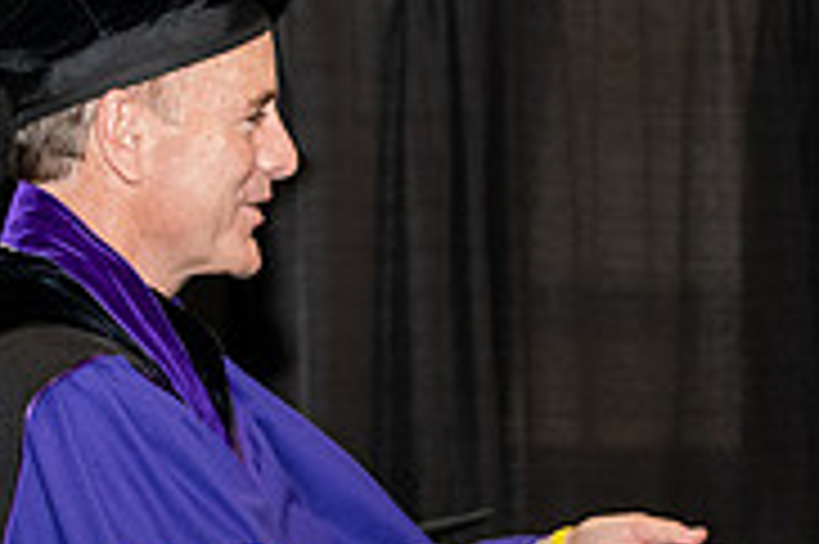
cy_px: 470
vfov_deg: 6.1
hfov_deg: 9.2
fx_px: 5069
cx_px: 756
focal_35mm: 223
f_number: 5.6
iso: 2000
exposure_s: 1/200
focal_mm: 70
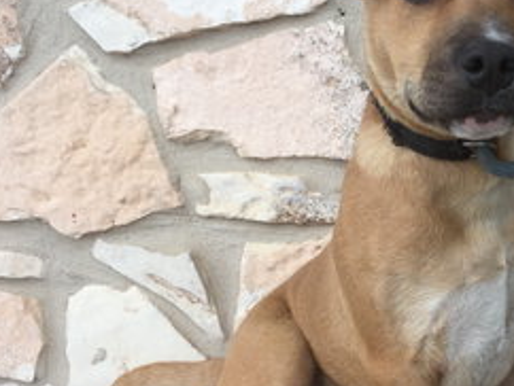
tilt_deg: -15.2
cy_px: 215
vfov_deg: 23.0
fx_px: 951
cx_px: 484
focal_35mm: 64
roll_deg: -6.2
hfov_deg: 28.8
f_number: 2.4
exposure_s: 1/150
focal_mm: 3.3
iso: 25
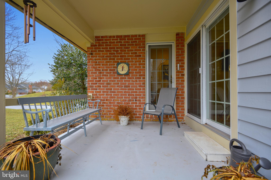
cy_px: 90
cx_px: 136
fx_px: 120
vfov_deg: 73.7
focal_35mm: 16
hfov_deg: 96.7
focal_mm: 16
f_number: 4.5
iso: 100
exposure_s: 1/80
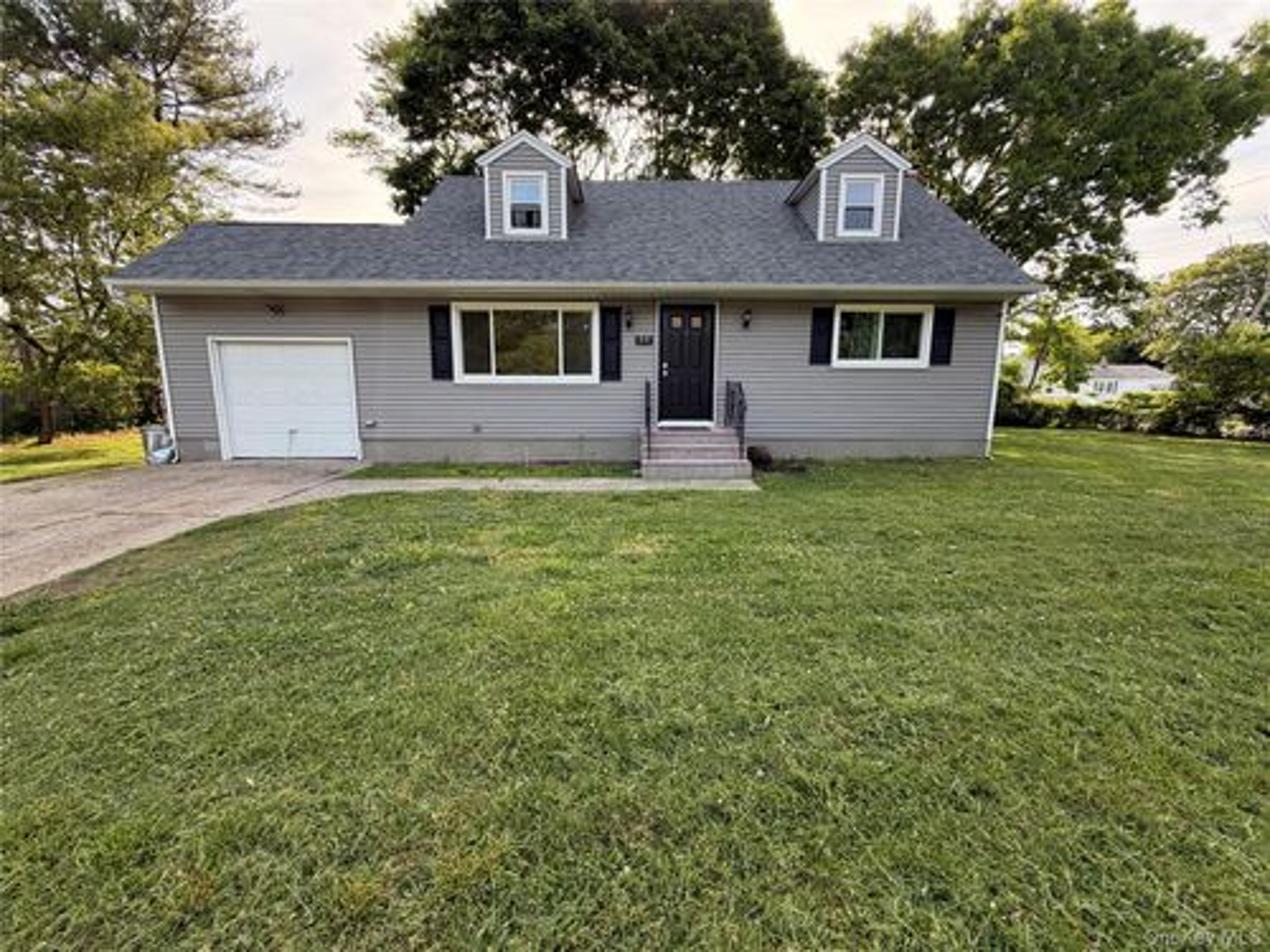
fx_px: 514
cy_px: 476
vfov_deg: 85.7
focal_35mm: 14
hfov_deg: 102.1
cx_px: 635
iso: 50
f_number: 2.2
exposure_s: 1/224
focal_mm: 2.22
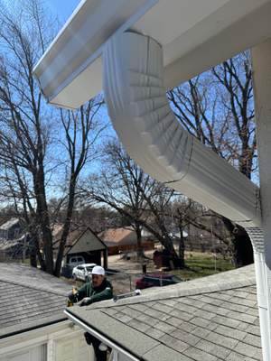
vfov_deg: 71.6
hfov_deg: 56.8
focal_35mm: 24
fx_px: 251
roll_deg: +1.4
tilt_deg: +6.6
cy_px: 180
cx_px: 136
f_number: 1.78
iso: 80
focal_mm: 6.76
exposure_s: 1/3802
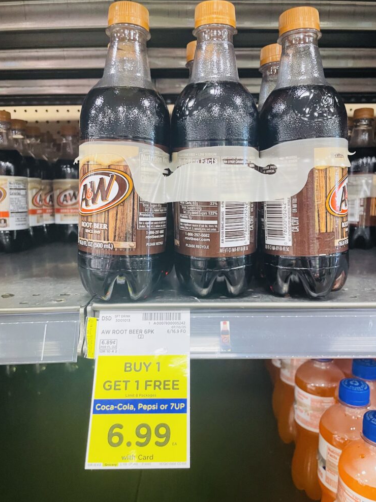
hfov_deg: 51.4
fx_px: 391
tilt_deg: -7.3
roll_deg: +0.1
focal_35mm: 27
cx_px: 193
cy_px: 245
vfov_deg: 65.3
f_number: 1.6
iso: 160
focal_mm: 4.2
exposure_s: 1/60
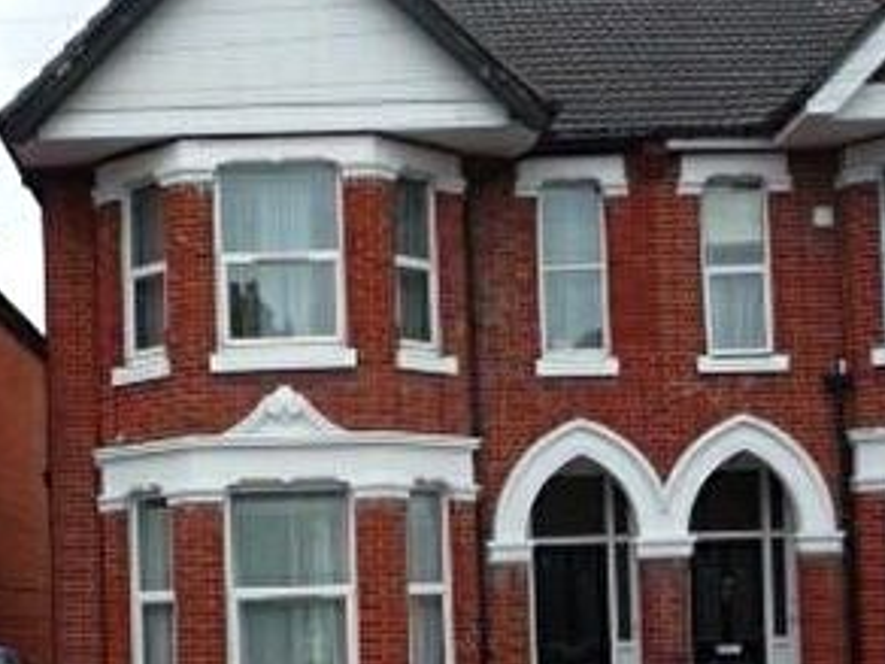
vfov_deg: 20.2
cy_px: 541
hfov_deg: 26.9
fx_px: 1841
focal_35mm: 72
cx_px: 303
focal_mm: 5.2
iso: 100
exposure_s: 1/200
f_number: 4
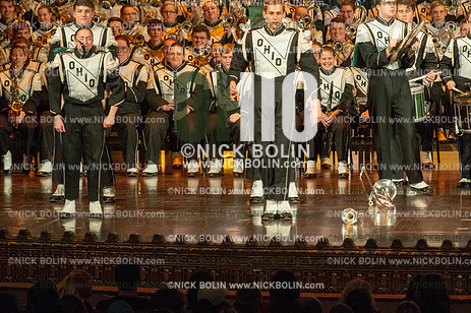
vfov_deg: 5.2
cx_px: 245
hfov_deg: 7.8
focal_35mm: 263
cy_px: 120
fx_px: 3438
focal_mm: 210
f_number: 5.6
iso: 8000
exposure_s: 1/320
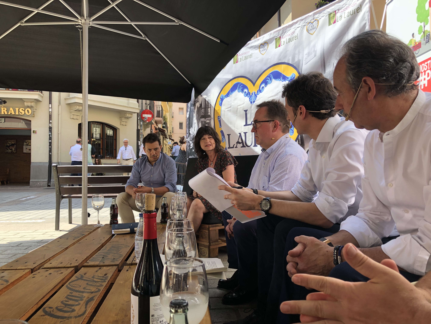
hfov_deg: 63.4
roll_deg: +0.8
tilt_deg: +1.3
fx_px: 349
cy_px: 162
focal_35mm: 28
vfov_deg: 49.7
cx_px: 216
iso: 20
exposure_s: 1/247
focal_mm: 4
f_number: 1.8
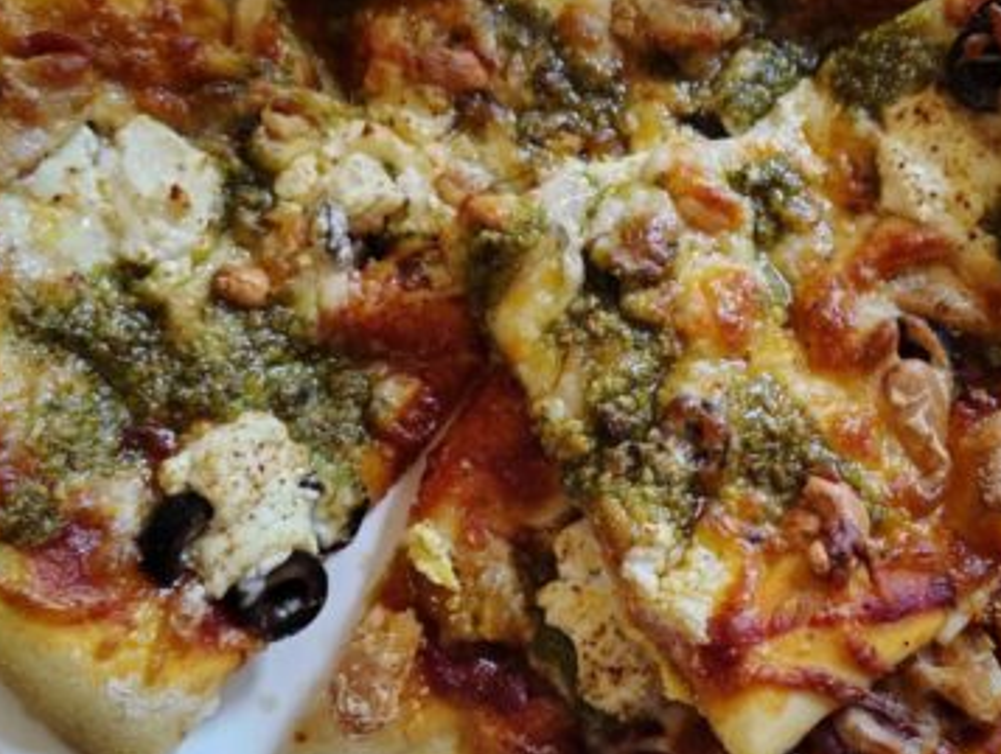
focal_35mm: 47
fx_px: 1361
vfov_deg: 31.0
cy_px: 349
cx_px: 625
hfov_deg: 40.1
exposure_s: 1/40
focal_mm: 5.56
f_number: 1.8
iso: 1478
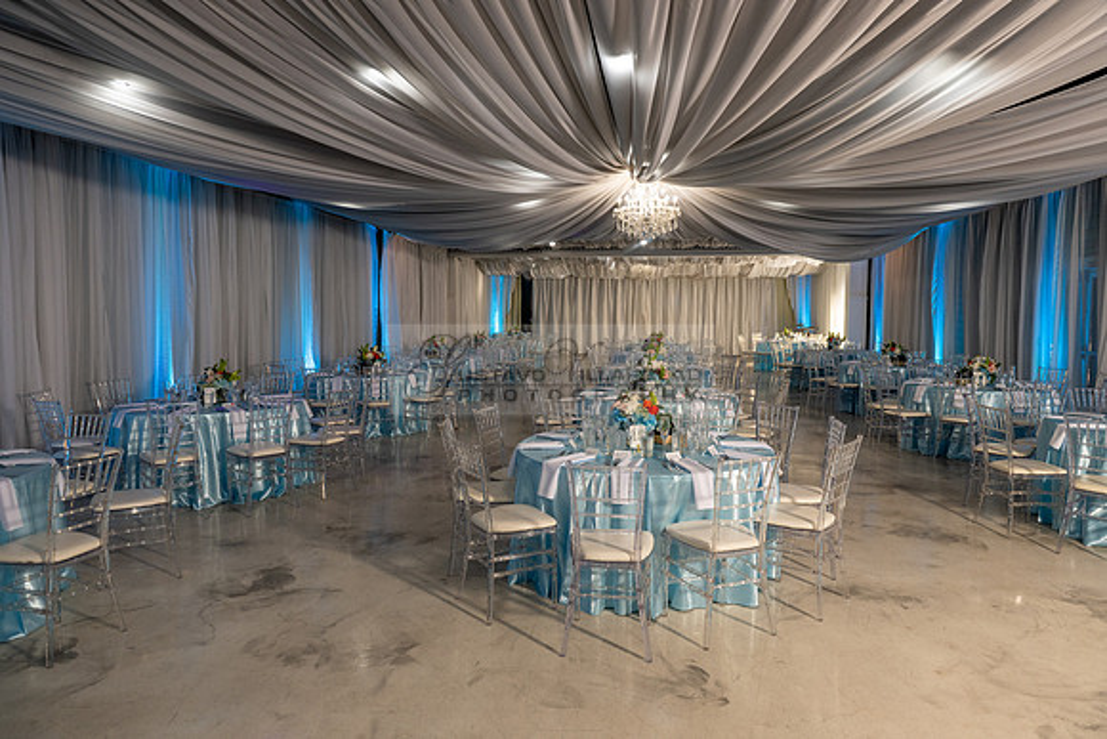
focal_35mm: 24
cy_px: 370
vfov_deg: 53.2
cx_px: 554
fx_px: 738
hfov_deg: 73.7
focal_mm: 24
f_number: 4.5
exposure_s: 1/160
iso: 640
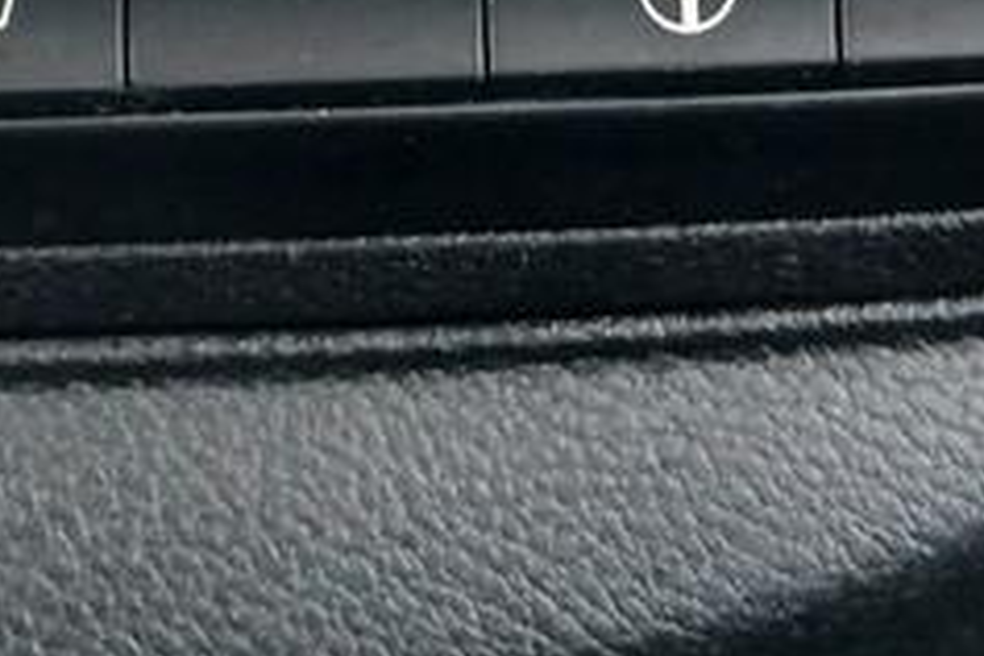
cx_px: 33
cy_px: -893
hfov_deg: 17.2
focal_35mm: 117
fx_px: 3198
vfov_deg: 10.2
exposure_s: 1/60
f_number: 1.8
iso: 160
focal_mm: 3.98
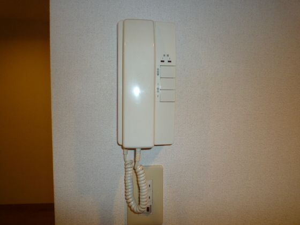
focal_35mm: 25
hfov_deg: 69.4
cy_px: 112
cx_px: 150
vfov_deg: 54.9
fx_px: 217
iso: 100
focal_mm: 4.4
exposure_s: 1/30
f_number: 2.8
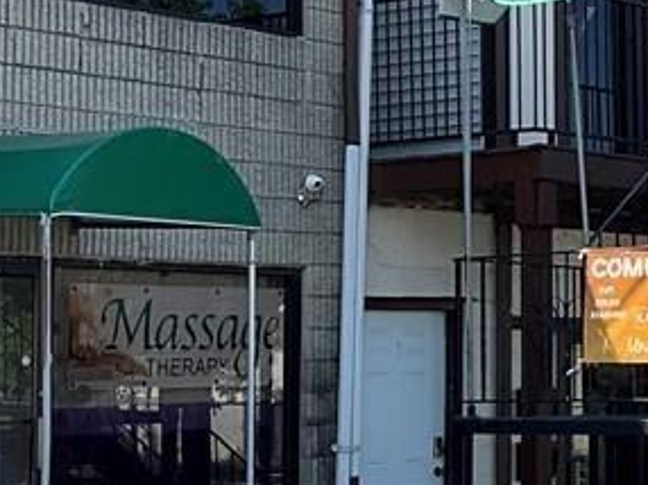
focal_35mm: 104
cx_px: 877
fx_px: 1945
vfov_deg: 14.2
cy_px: 245
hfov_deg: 17.6
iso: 25
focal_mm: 3
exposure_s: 1/898
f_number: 1.8
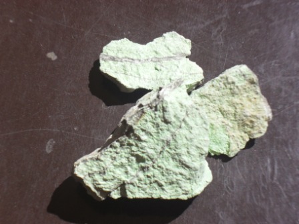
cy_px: 112
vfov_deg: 17.2
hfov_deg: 22.8
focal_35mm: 86
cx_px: 150
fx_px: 743
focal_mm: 15.4
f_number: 4.3
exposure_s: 1/1000
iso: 100
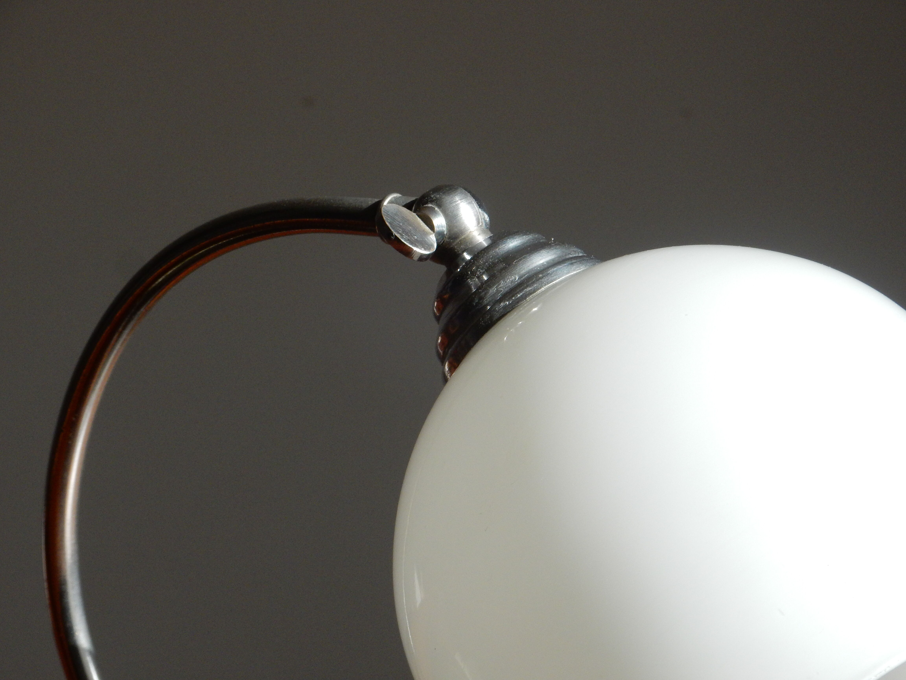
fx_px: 5994
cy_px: 340
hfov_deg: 8.6
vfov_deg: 6.5
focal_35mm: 229
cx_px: 453
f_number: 6.3
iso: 280
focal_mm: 40.9
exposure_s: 1/250
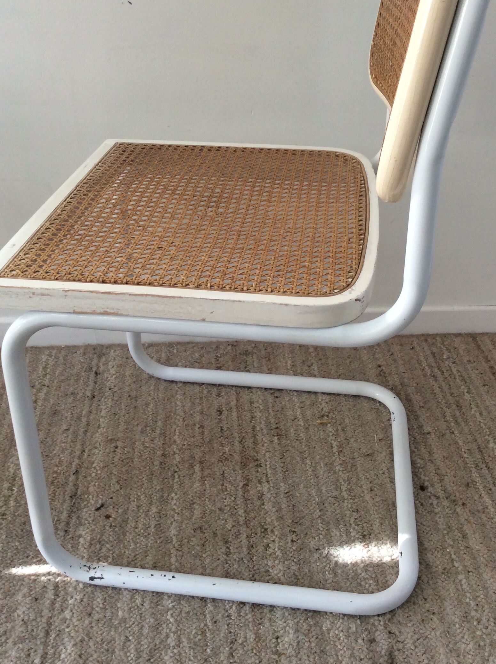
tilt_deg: -28.9
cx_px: 258
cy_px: 269
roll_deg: -0.4
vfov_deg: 46.6
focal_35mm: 40
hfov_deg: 35.9
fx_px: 766
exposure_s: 1/25
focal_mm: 3.3
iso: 50
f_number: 2.4
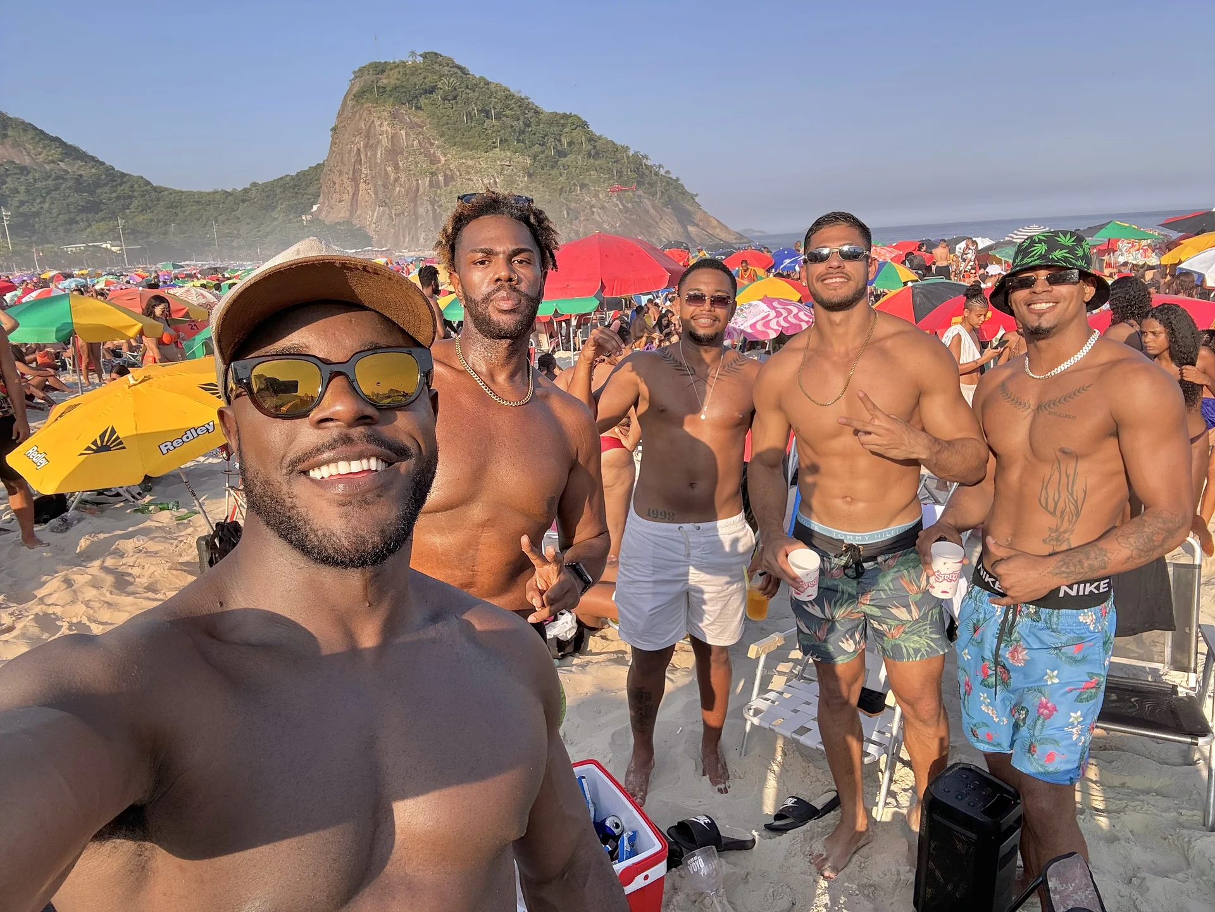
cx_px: 608
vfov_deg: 58.9
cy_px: 456
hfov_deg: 73.9
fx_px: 807
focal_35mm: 23
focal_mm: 2.69
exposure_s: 1/535
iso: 25
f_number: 1.9
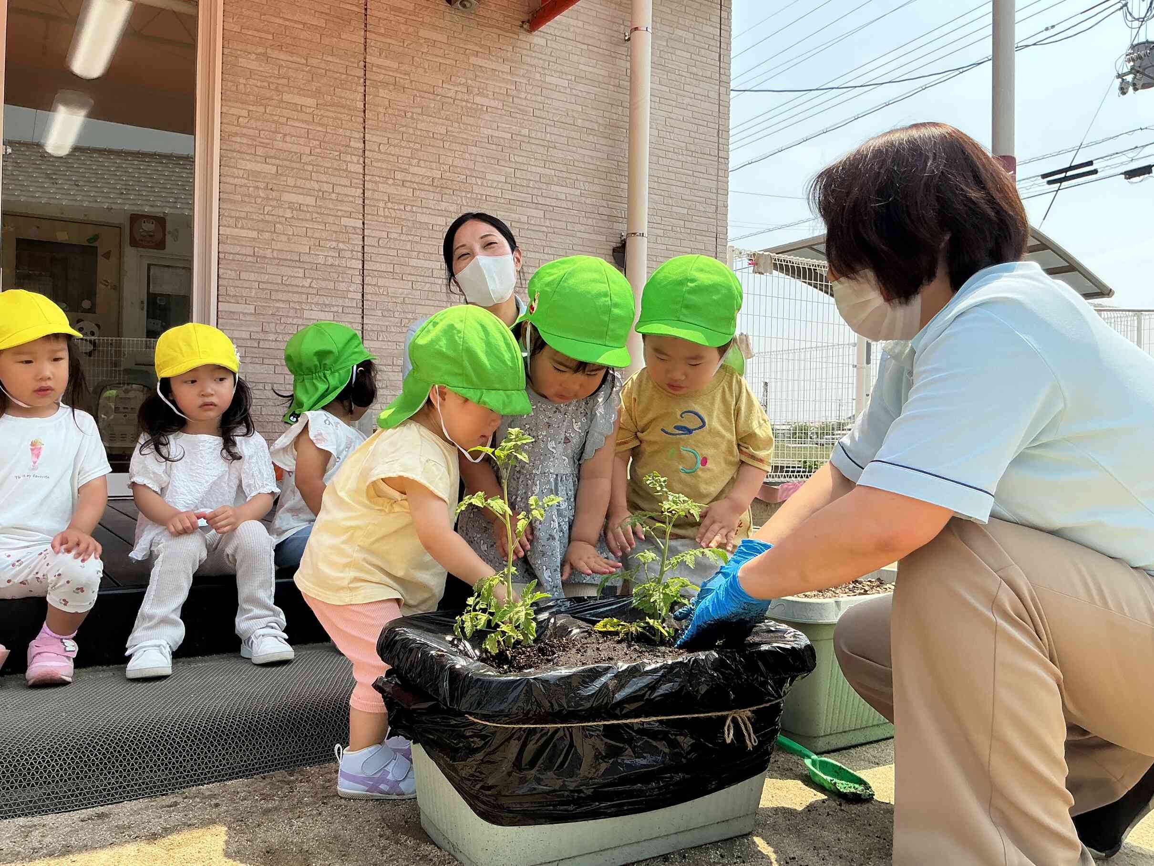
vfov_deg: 48.2
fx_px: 967
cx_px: 577
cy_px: 433
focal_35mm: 29
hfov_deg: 61.7
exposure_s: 1/1035
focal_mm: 3
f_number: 1.8
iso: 25
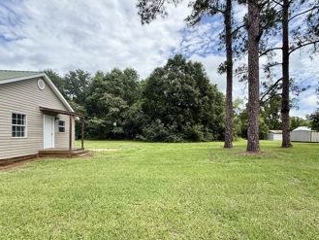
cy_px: 138
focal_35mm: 17
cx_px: 169
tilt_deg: -1.2
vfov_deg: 74.3
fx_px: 157
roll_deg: +0.4
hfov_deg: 90.9
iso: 64
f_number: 2.2
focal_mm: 2.22
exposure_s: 1/590
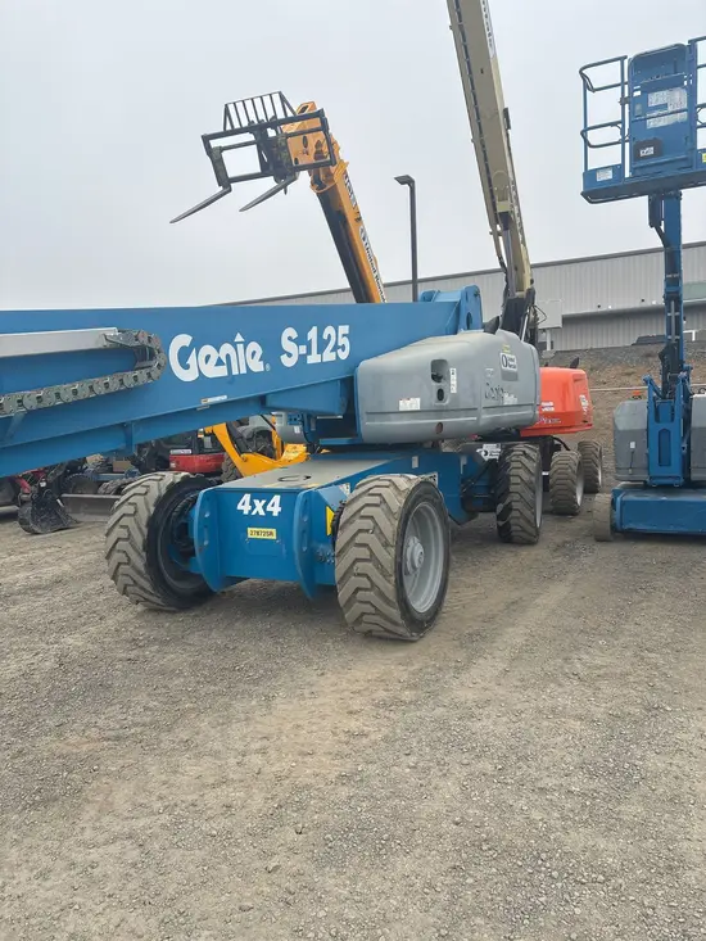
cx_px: 353
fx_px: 707
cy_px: 470
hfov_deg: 53.1
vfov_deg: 67.3
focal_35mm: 26
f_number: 1.6
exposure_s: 1/1196
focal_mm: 5.96
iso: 50
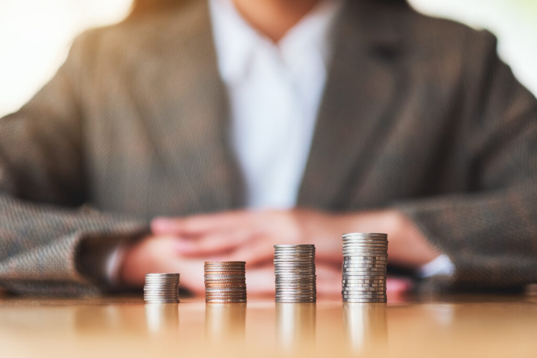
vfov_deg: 16.3
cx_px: 268
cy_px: 179
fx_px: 1253
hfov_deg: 24.2
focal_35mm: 84
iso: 200
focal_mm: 56
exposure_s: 1/250
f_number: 1.2
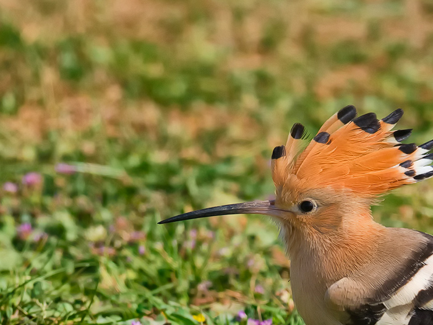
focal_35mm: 824
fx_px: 10307
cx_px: 315
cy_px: 243
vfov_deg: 1.8
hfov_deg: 2.4
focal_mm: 500
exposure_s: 1/1600
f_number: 7.1
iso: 400
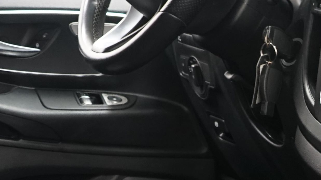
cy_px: 334
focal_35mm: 142
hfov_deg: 14.6
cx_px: 404
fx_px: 1209
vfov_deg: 8.2
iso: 800
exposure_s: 1/3
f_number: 5.6
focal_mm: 28
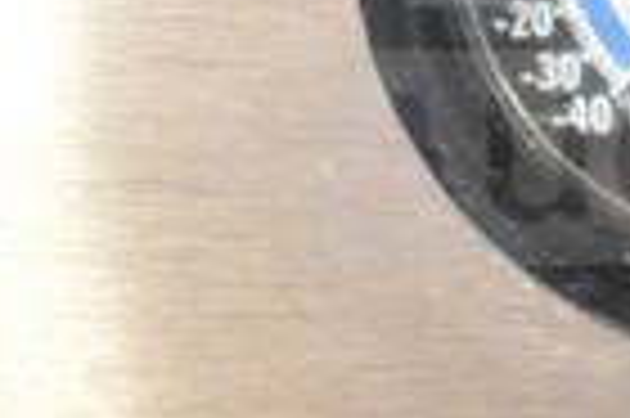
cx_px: 814
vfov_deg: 5.9
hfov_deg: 8.9
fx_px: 4006
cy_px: -92
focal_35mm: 229
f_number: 4.5
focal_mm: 35
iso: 2000
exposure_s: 1/60
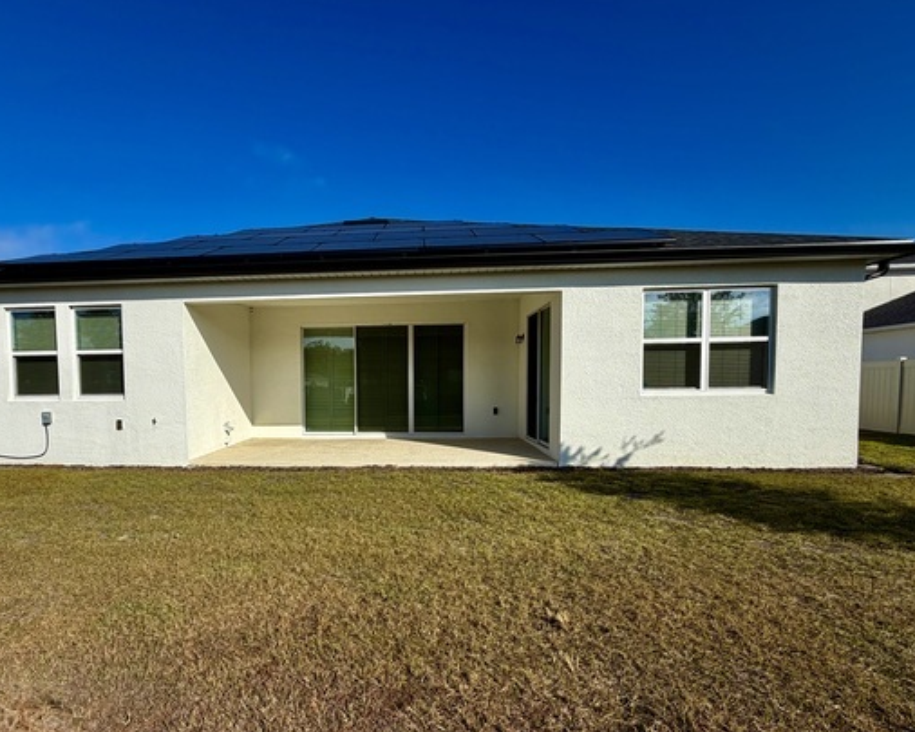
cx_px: 377
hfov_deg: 85.5
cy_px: 412
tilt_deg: -3.1
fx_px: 488
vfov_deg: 73.5
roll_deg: +0.7
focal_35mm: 18
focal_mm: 2.22
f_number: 2.2
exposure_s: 1/1189
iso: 20
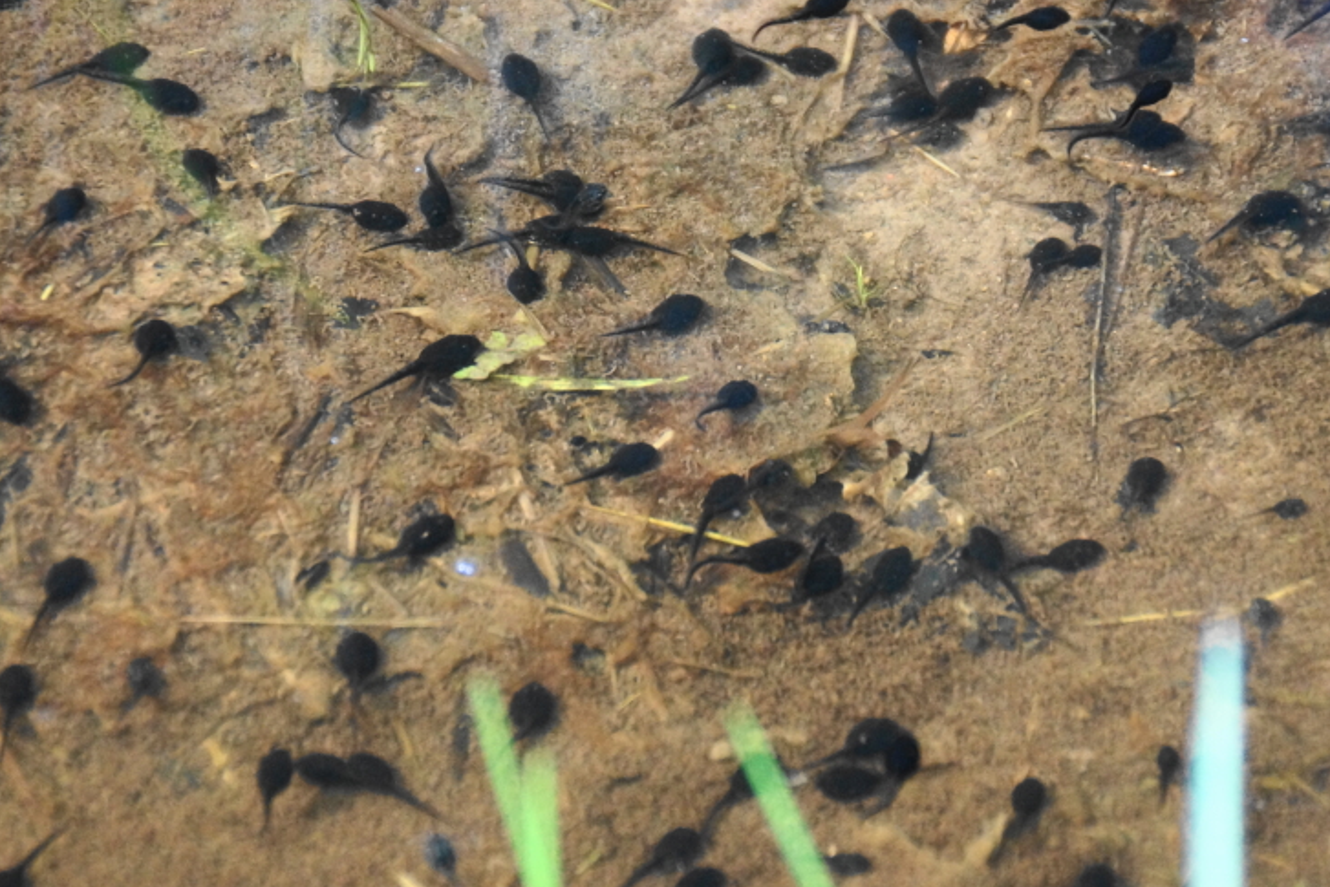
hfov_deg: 4.0
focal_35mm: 515
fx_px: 19029
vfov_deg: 2.7
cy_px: 331
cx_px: 692
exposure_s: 1/160
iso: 1600
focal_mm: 250
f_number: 6.3
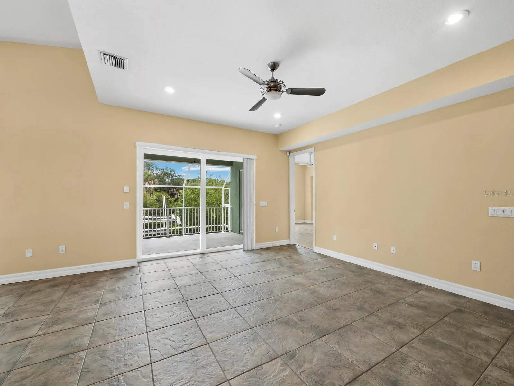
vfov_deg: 85.7
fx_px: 208
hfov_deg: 102.0
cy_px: 193
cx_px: 257
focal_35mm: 14
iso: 400
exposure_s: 1/3
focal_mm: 7
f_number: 11
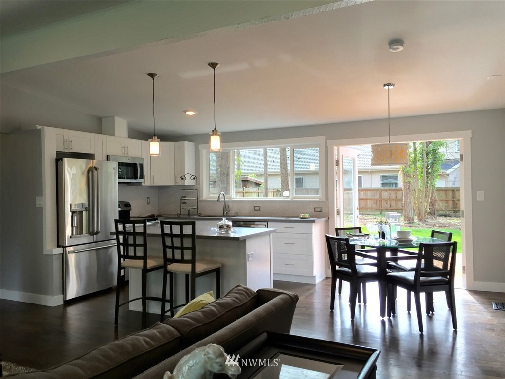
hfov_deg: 61.7
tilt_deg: -0.4
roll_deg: +0.4
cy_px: 190
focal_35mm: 29
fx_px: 423
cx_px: 252
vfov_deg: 48.2
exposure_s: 1/120
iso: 40
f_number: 2.2
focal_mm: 4.15
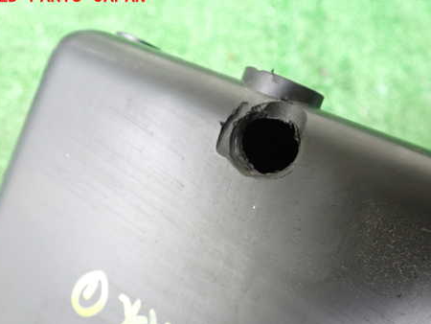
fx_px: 498
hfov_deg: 46.5
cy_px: 199
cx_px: 259
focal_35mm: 40
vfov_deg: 35.8
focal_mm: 5.4
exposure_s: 1/125
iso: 1000
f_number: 2.3
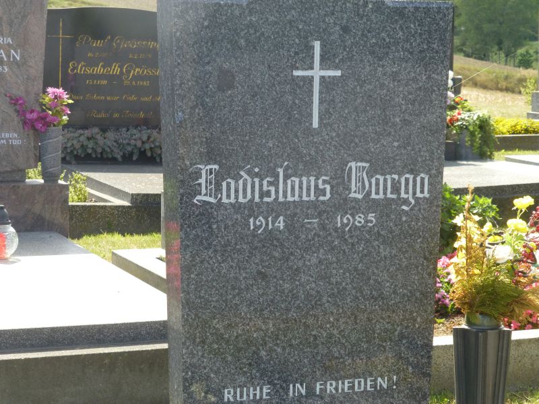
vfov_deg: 15.4
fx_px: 1495
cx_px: 270
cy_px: 202
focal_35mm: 96
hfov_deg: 20.4
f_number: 5.3
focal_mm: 17.1
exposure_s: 1/160
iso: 100
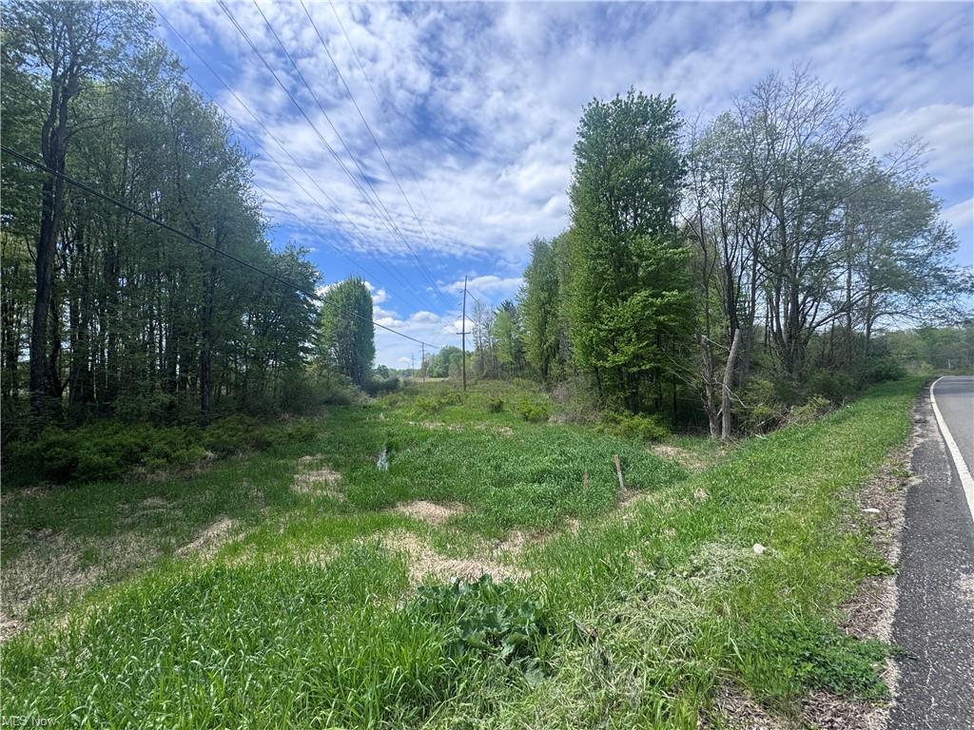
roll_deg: +1.6
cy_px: 365
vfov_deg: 85.7
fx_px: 394
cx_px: 487
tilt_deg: +2.8
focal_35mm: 14
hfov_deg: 102.1
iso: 50
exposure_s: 1/1748
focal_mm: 2.22
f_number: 2.2
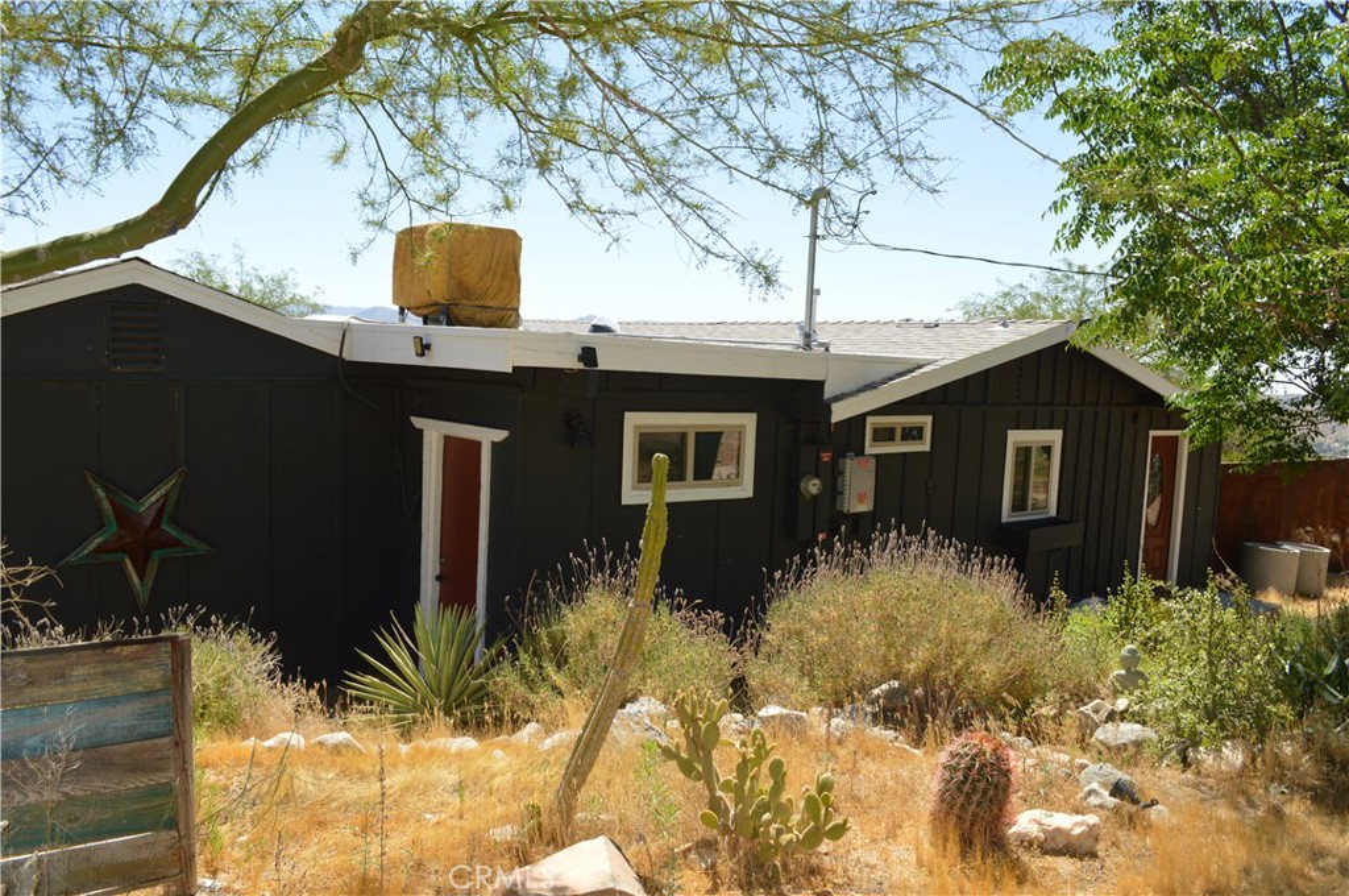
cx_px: 674
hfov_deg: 67.4
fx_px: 1010
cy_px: 448
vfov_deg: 47.8
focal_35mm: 27
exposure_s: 1/200
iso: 100
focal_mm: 18
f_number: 8
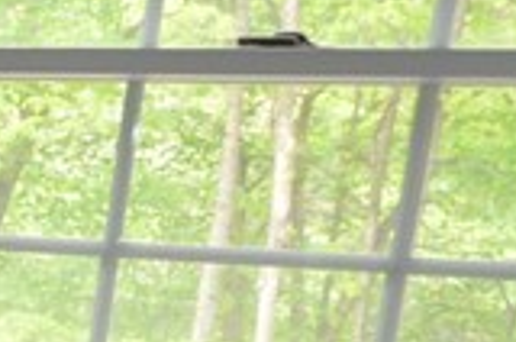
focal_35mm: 143
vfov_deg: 9.3
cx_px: -1040
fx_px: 2046
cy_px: 486
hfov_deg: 10.3
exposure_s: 1/60
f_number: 4.8
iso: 800
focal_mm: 14
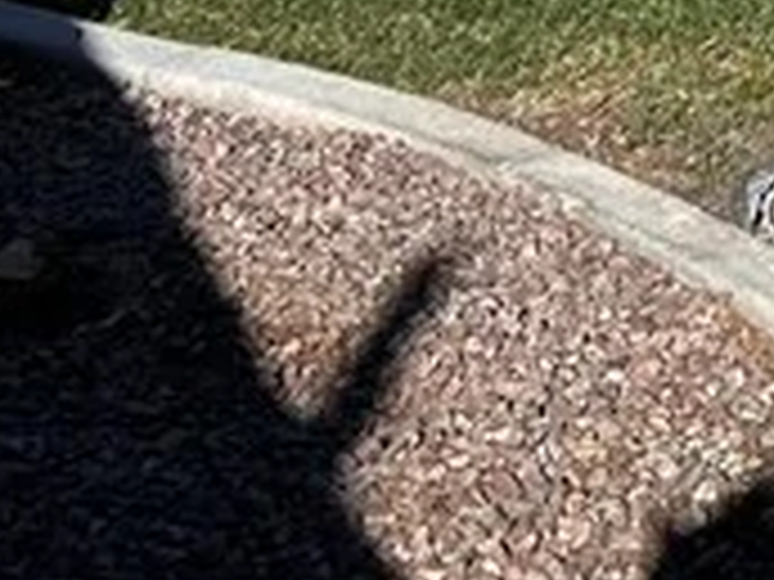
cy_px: -1057
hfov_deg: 11.0
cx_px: 1800
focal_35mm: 155
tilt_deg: -6.1
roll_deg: -1.6
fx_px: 3466
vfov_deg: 8.3
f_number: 1.5
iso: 50
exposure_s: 1/8000
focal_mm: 5.7
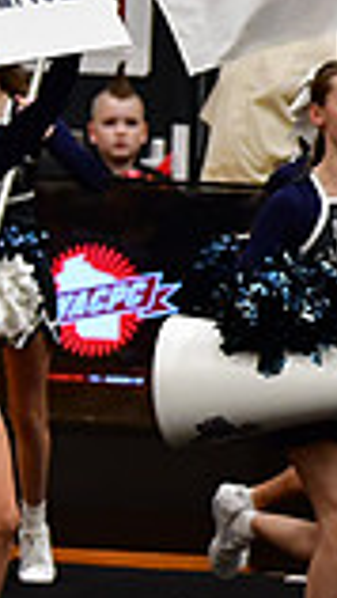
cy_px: 172
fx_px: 9585
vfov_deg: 3.6
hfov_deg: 2.0
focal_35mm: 604
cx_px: 954
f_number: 4
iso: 4000
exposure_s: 1/500
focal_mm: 105
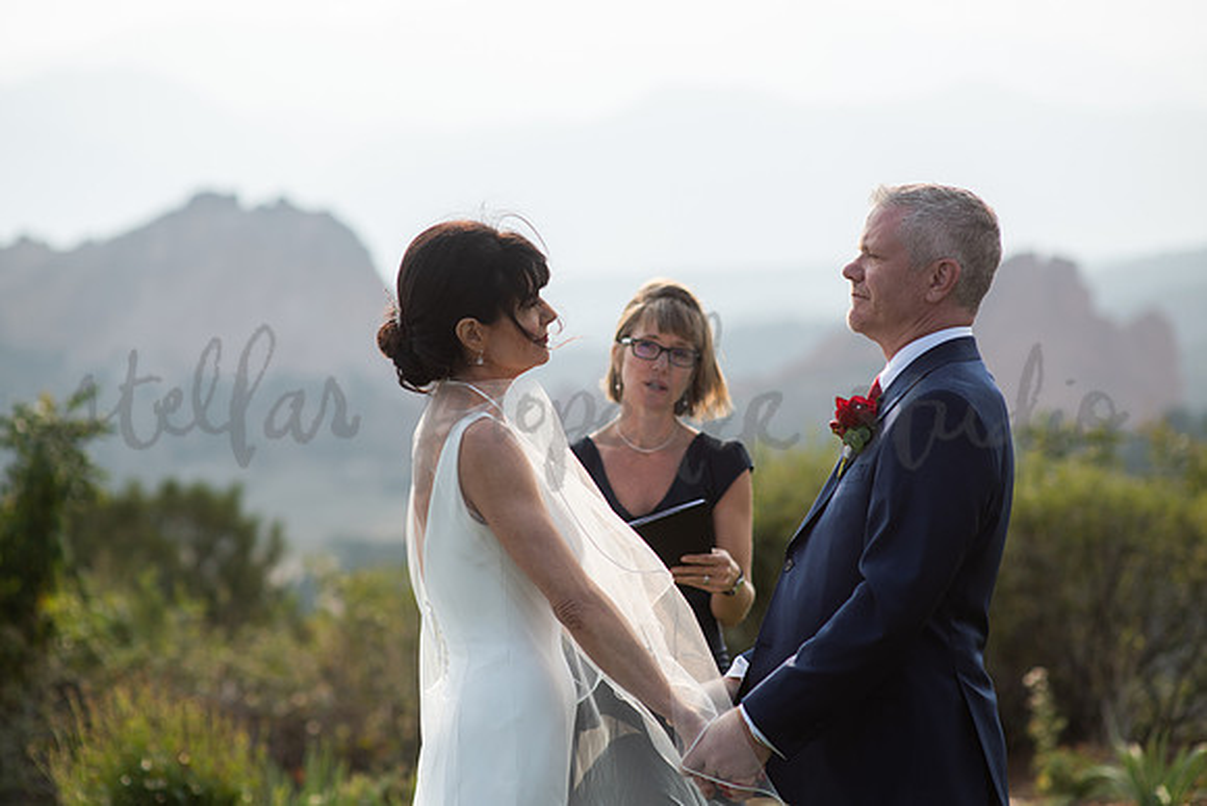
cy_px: 403
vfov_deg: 15.3
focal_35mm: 89
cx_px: 604
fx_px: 2998
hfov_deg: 22.8
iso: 160
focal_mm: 85
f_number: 2.2
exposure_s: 1/3200
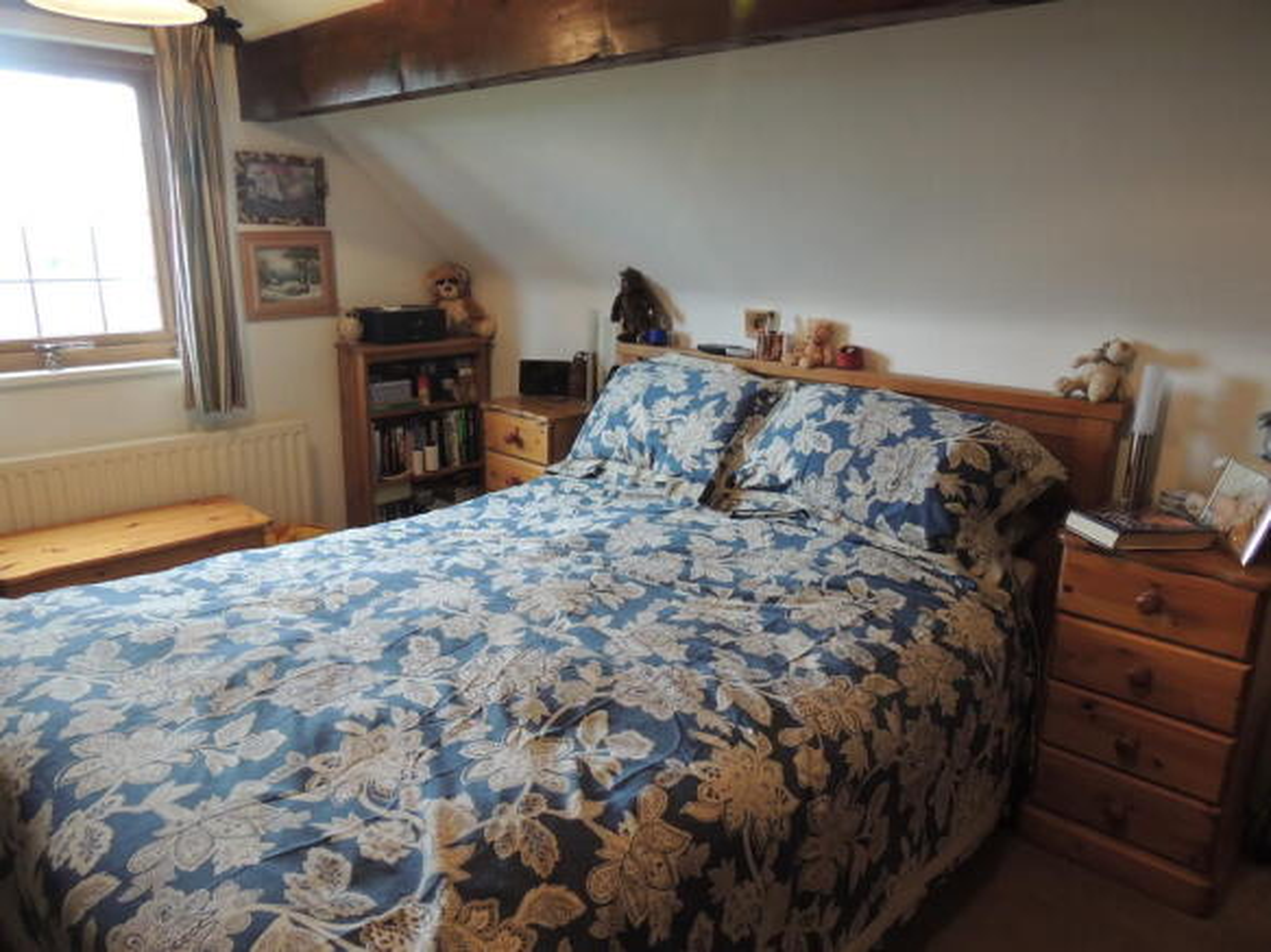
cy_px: 476
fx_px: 881
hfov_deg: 71.6
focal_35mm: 24
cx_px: 636
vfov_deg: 56.8
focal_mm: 4.3
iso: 320
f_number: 3
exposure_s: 1/30
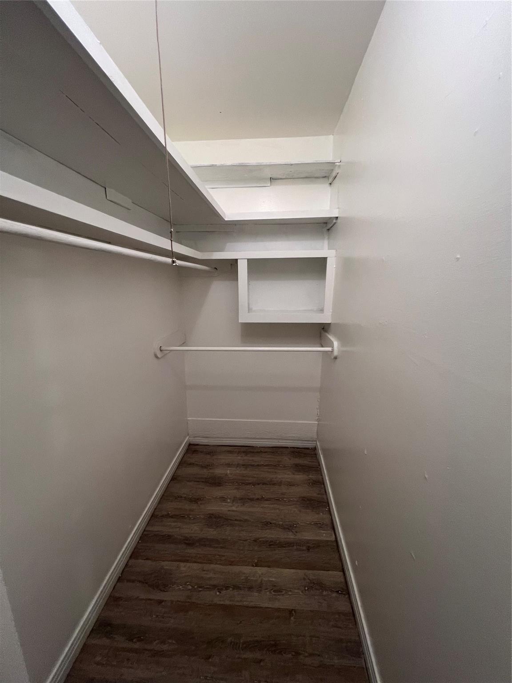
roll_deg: +0.1
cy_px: 342
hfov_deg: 89.9
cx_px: 256
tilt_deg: -11.9
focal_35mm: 13
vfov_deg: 106.2
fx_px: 256
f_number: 1.8
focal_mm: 1.57
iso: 200
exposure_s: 1/60
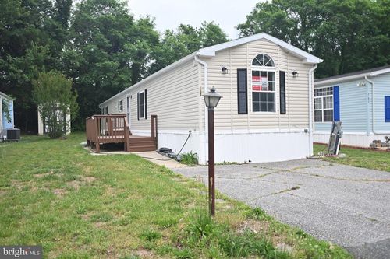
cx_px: 195
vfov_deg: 43.6
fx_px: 325
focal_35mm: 30
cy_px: 130
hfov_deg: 61.9
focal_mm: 30
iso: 100
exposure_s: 1/320
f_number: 2.8
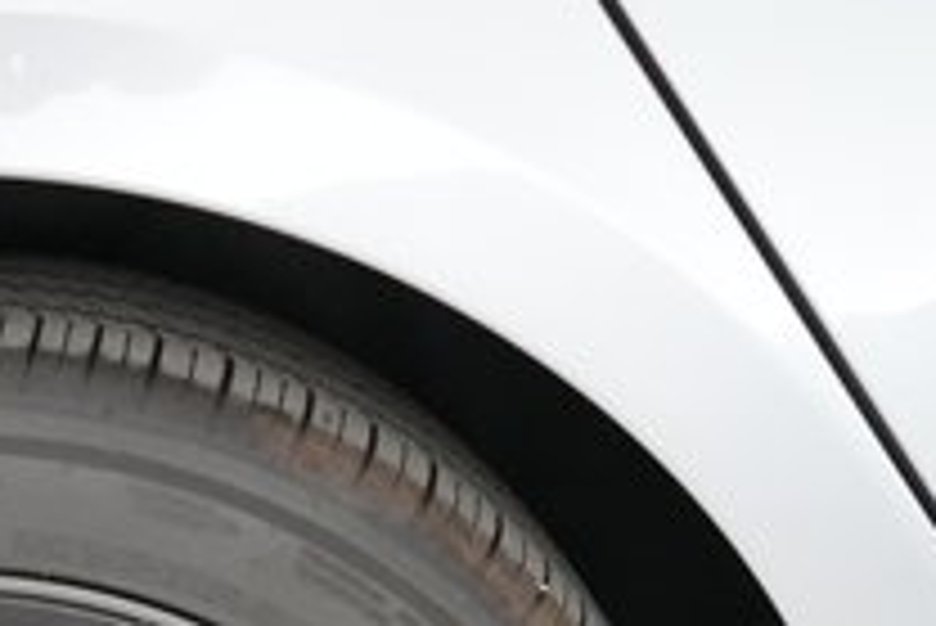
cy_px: 941
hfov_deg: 22.5
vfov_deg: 14.8
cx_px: -54
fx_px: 2237
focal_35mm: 86
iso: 10000
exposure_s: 1/250
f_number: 2.8
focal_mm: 28
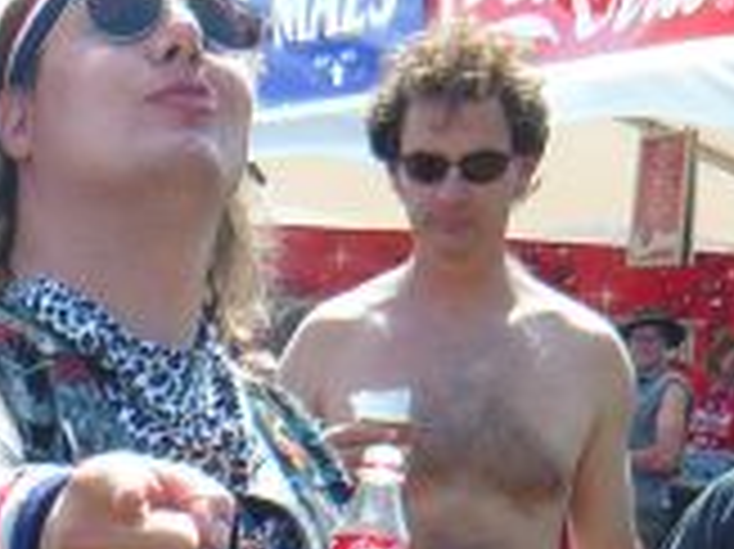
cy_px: 972
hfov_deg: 13.1
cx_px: -108
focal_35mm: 147
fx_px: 3115
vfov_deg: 9.6
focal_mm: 4.9
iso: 100
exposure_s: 1/400
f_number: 2.9
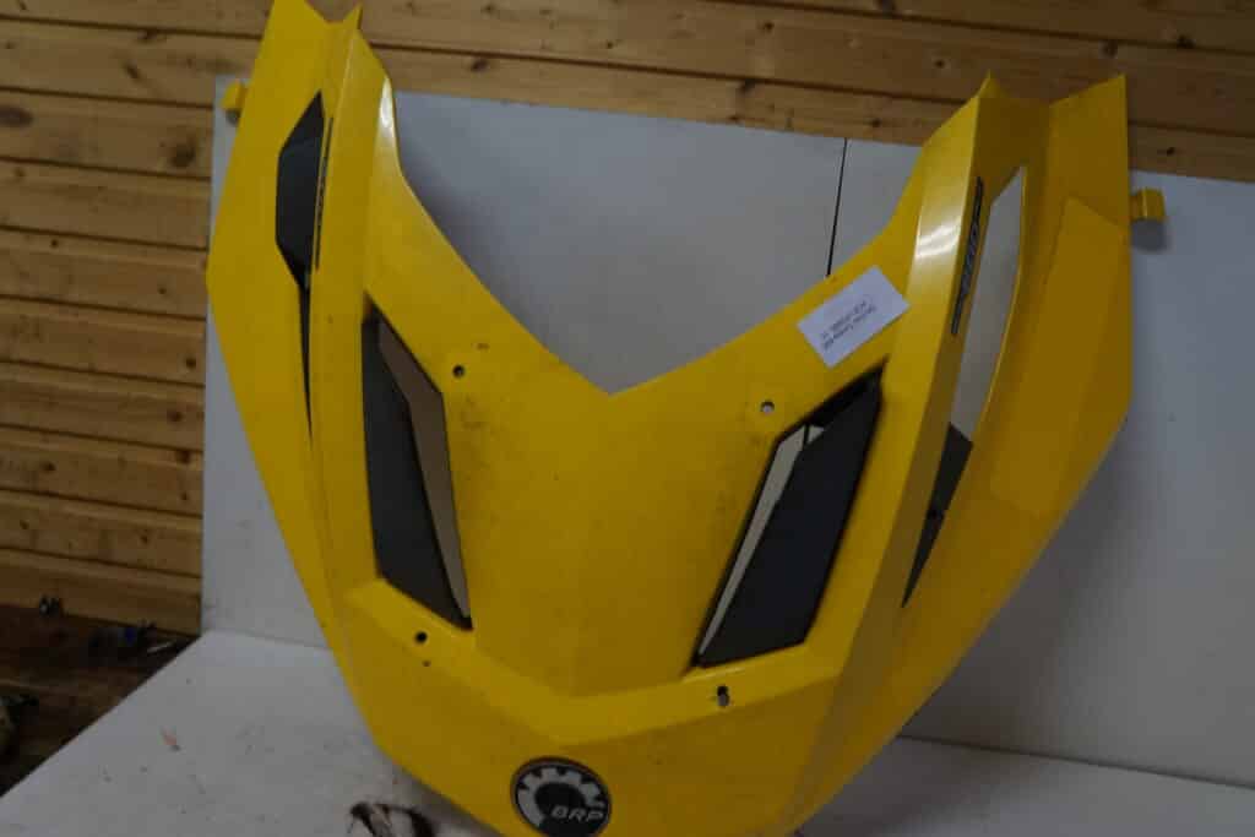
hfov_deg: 61.9
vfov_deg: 43.6
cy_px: 418
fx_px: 1046
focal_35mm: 30
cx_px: 628
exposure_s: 1/60
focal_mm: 20
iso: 500
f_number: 4
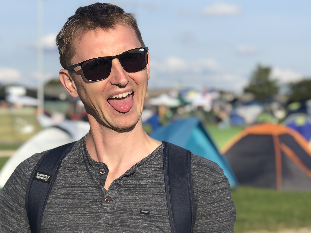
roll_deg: -0.1
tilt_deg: -6.9
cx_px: 94
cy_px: 211
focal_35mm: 111
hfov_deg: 17.7
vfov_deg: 13.2
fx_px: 997
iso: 20
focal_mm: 6.6
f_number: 2.8
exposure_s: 1/694
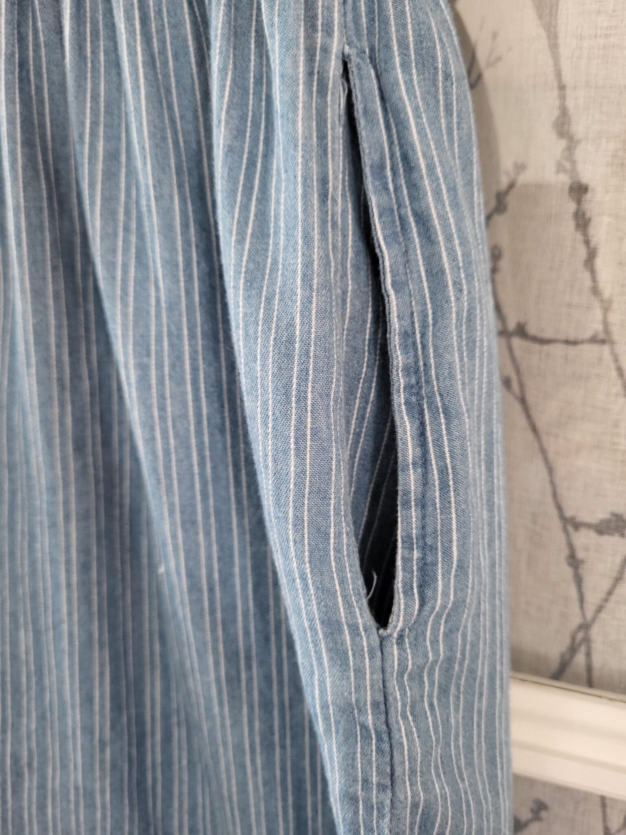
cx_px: 313
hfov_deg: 53.1
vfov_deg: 67.3
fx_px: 627
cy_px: 418
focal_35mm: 26
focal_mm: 5.4
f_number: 1.8
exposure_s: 1/40
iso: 320
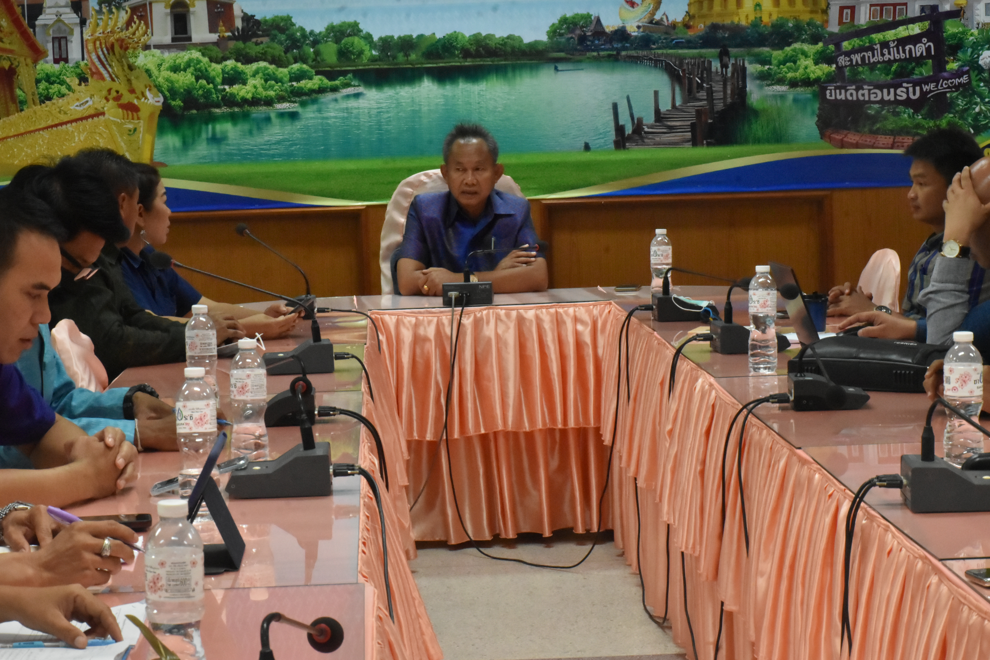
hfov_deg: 21.9
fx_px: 2557
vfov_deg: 14.7
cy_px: 330
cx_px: 495
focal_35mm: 93
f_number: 20
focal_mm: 62
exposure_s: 1/30
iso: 3200
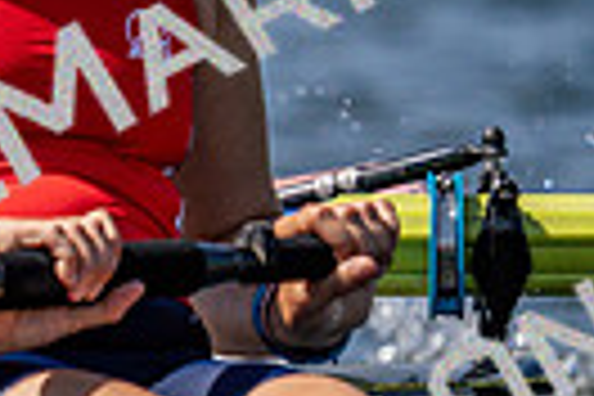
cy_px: -11
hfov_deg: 1.2
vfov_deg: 0.8
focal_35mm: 1695
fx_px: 27965
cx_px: -706
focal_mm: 385
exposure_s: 1/2000
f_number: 6.3
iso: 250
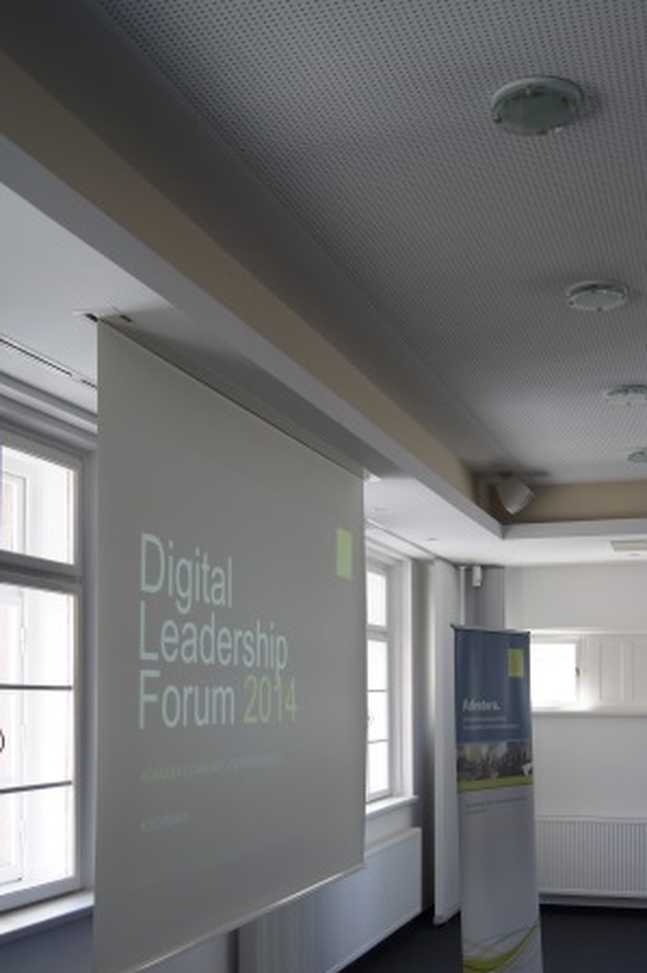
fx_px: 1081
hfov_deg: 33.2
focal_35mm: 40
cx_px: 380
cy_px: 634
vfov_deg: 47.8
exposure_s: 1/40
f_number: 4
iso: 100
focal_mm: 20
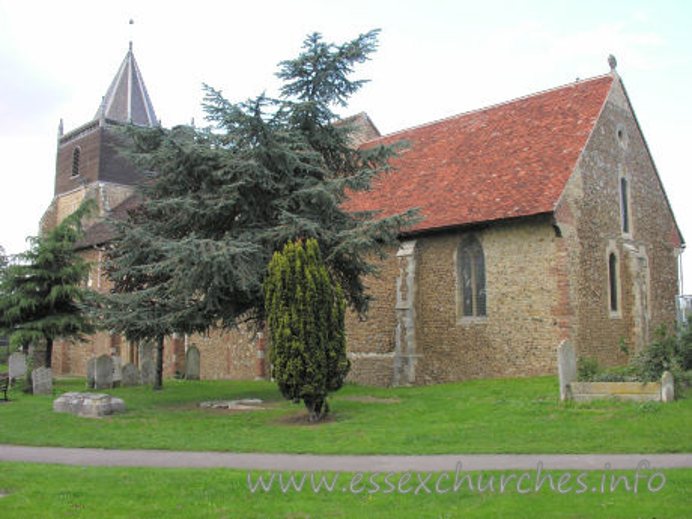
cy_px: 260
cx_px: 346
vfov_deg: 40.7
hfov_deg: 52.6
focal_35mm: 35
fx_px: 700
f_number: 3.6
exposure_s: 1/72
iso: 50
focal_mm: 8.9
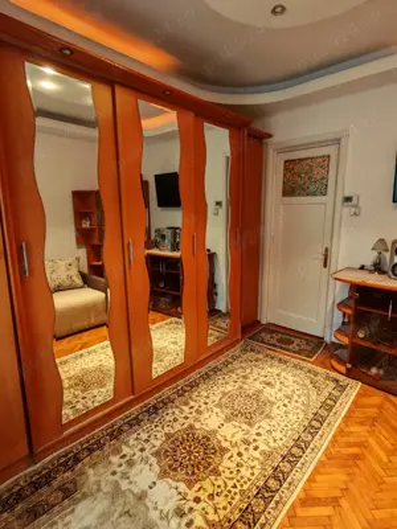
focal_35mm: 18
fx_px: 275
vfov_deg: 87.8
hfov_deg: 71.6
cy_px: 264
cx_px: 198
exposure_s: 1/20
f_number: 2
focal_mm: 1.82
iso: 640
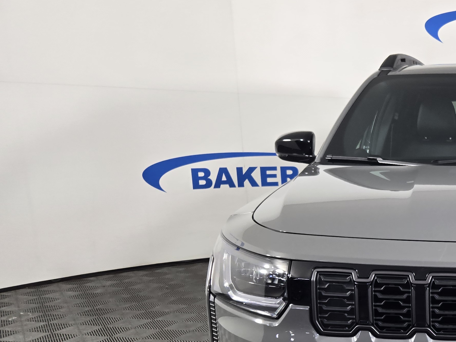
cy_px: 291
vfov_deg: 27.3
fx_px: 685
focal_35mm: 52
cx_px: 502
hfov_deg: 32.4
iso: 80
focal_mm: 5.4
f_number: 1.8
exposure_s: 1/120
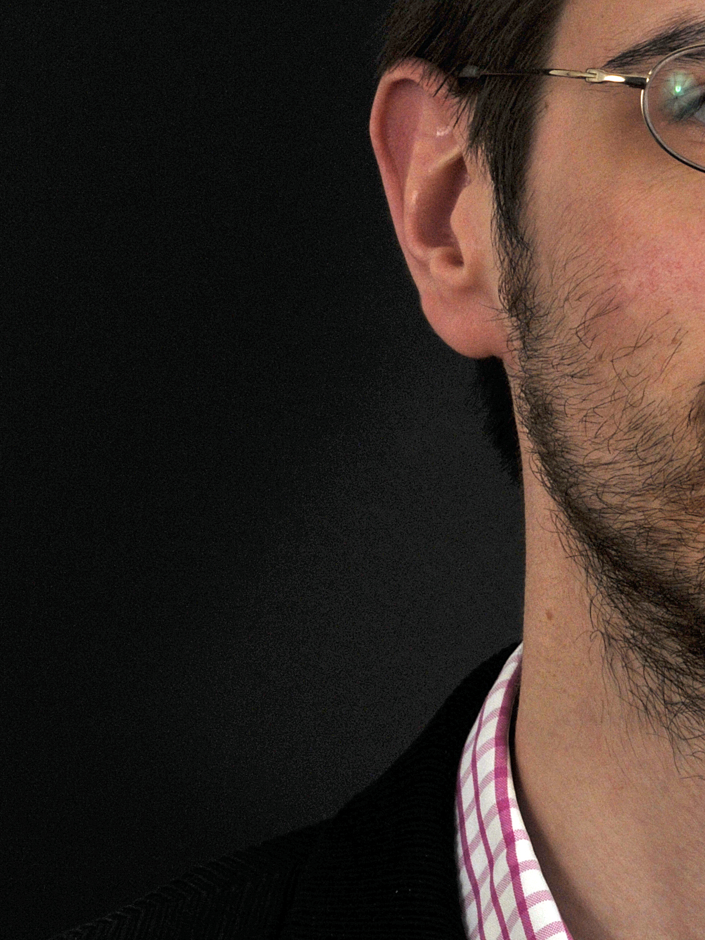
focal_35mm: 490
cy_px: 524
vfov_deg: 4.0
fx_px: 13310
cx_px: 698
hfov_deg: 3.0
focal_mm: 135
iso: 250
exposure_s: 1/250
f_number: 11
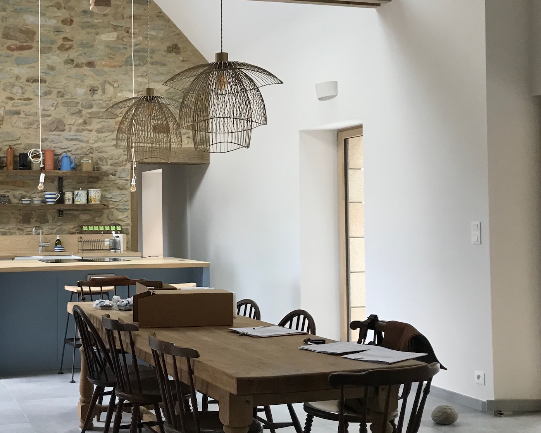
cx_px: 119
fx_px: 752
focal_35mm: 47
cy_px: 206
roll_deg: -1.3
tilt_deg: +0.9
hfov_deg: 38.3
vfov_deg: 32.1
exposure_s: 1/33
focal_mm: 3.99
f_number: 1.8
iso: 25
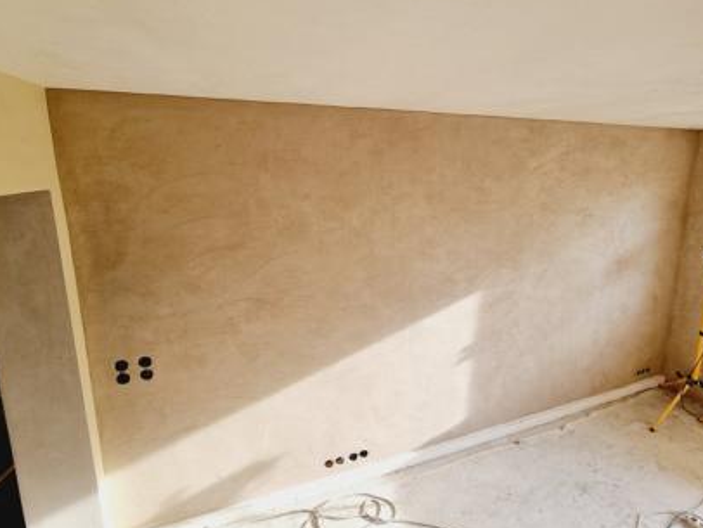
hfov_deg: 93.9
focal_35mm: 16
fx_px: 325
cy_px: 222
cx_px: 398
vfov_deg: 77.6
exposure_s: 1/103
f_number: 2.2
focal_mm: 2.2
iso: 50
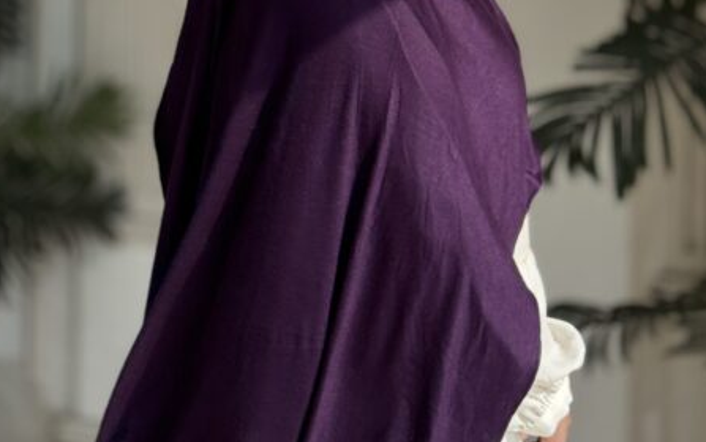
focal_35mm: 91
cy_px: -63
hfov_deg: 22.8
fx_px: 1752
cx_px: 355
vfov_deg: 14.0
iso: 64
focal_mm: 6.76
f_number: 1.78
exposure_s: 1/2110
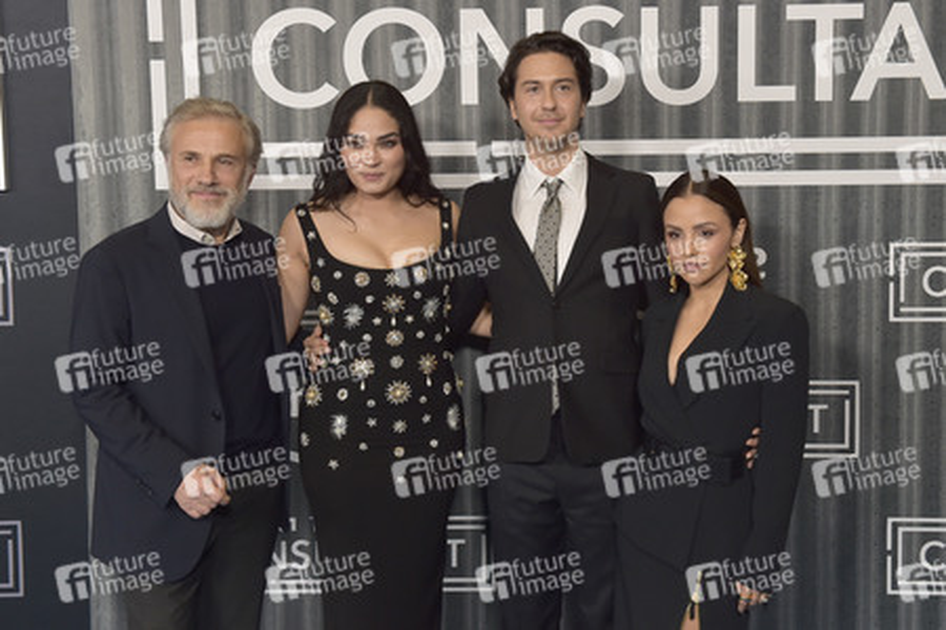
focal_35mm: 45
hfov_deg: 43.6
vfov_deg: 29.9
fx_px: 1182
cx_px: 473
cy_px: 315
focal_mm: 45
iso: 2500
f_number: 6.3
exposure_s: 1/250
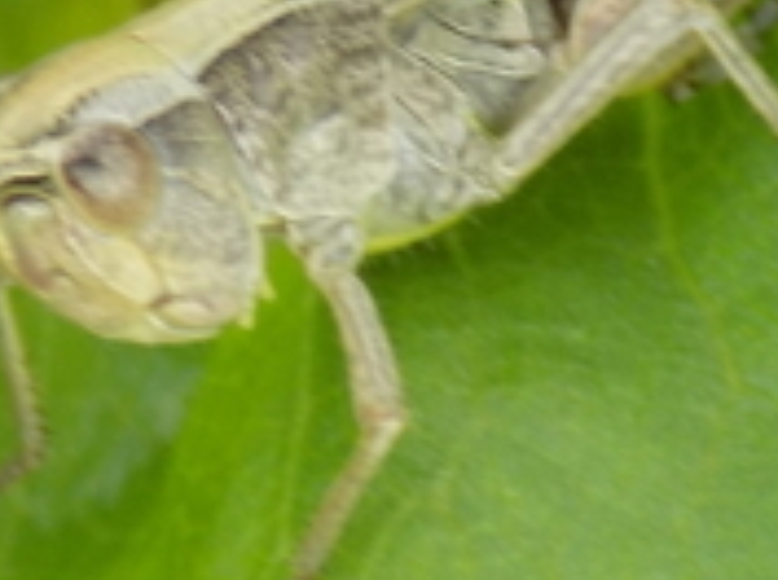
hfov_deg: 3.5
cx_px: 323
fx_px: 12785
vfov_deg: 2.6
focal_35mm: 570
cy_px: -40
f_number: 4.8
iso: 80
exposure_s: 1/100
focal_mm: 20.9
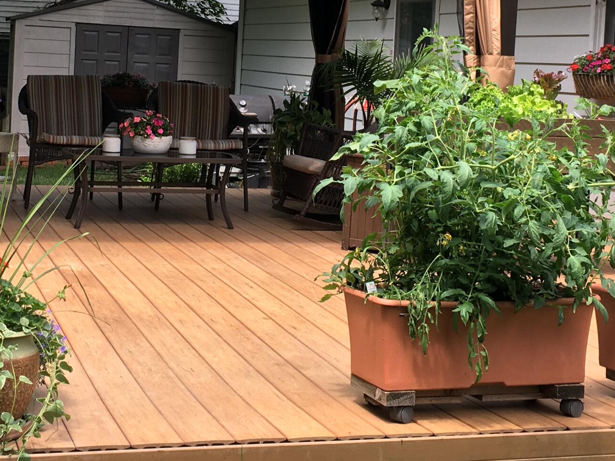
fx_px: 1190
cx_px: 273
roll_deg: -3.5
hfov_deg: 28.9
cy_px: 93
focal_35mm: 67
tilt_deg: -0.7
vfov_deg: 21.7
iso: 25
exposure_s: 1/298
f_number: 2.2
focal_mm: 4.15
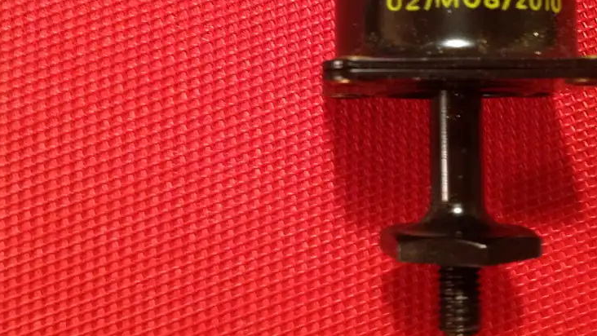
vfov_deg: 22.7
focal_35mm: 52
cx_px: 373
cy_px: 55
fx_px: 823
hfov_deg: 39.6
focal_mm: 4.28
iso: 400
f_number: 2.4
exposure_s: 1/17
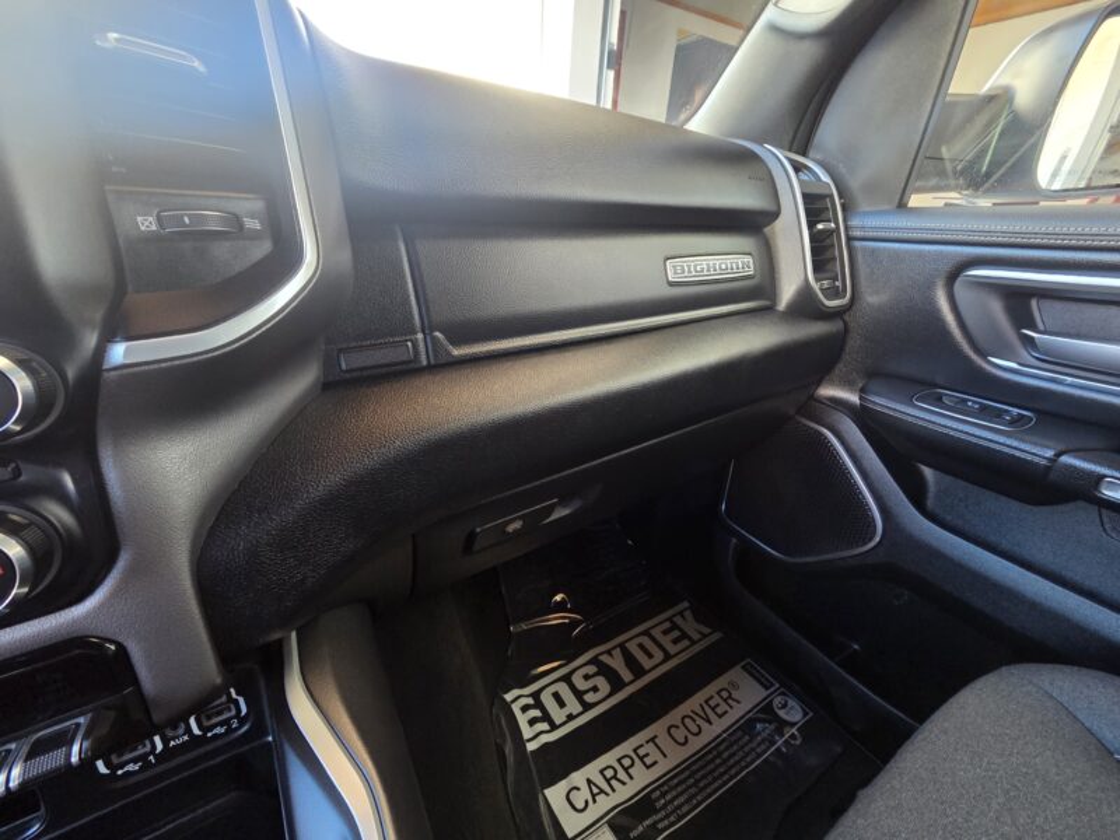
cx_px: 560
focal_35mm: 13
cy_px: 420
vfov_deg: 89.9
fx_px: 421
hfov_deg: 106.2
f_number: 2.2
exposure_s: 1/50
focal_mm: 2.2
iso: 640
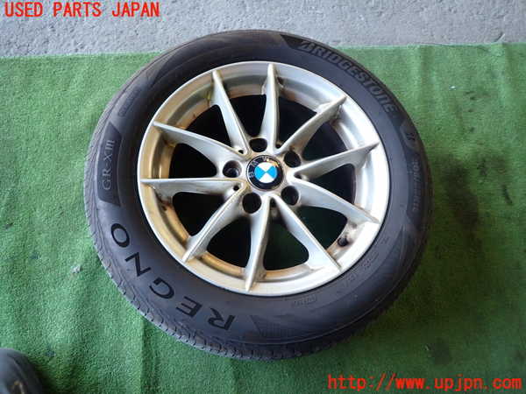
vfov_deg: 54.9
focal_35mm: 25
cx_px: 263
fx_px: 380
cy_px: 197
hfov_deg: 69.4
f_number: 2
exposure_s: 1/40
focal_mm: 4.5
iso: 200
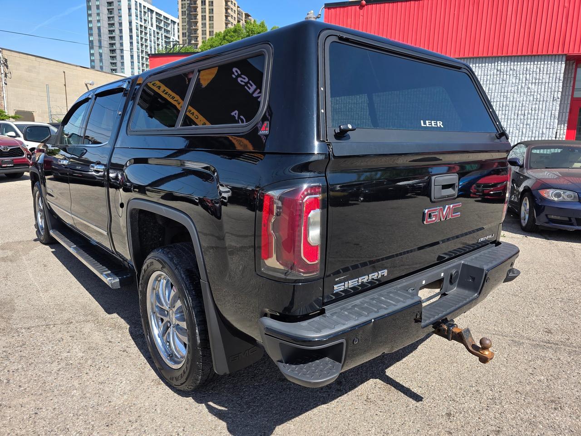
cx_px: 290
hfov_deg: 73.9
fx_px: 386
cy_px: 218
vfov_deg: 58.9
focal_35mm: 23
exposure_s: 1/3084
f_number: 1.7
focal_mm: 6.3
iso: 80
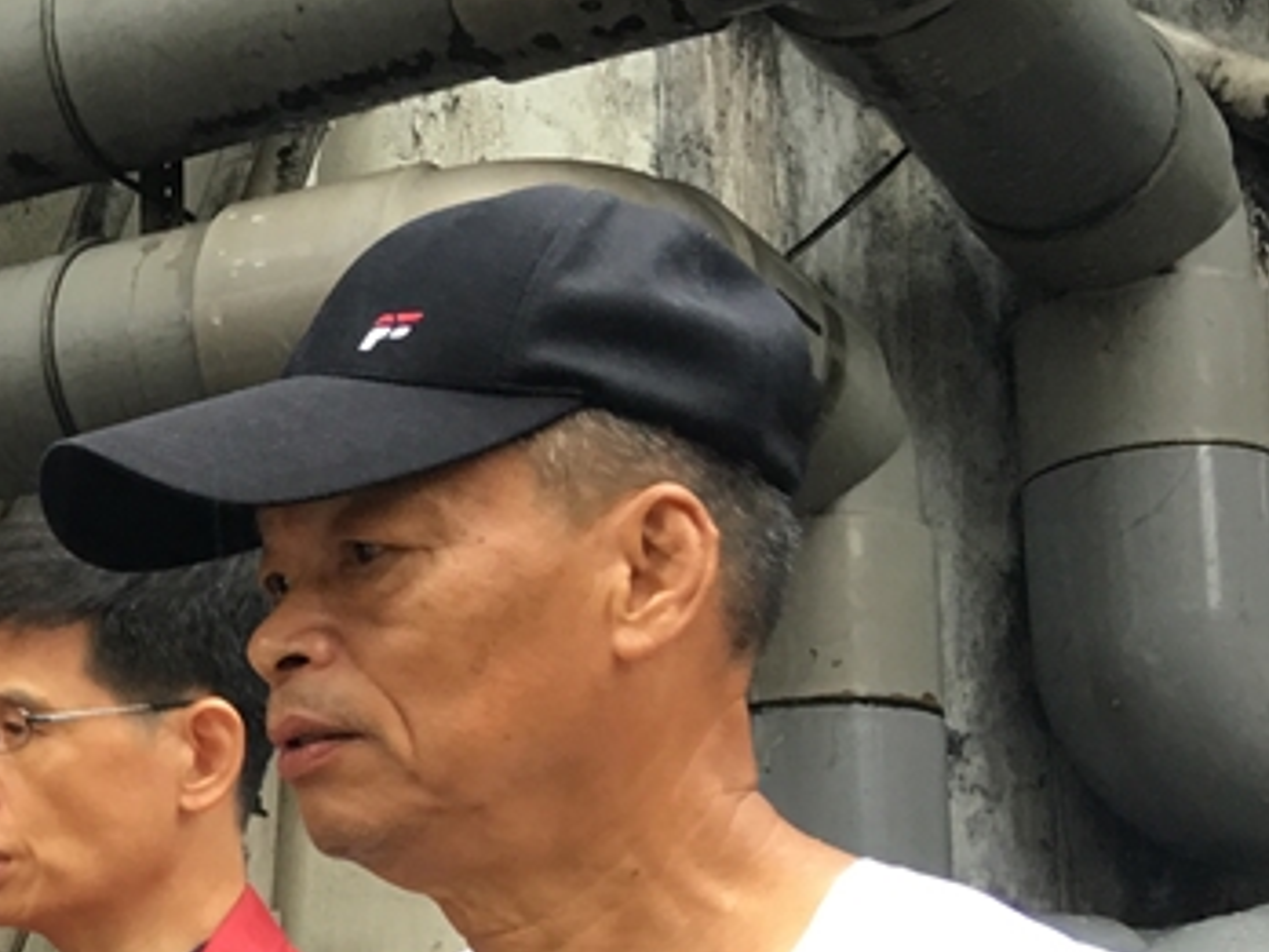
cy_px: 941
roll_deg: -1.0
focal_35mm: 84
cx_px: -430
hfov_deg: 20.9
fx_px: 3079
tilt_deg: +8.9
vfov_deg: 17.2
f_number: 2.2
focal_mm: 4.15
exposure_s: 1/30
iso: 32
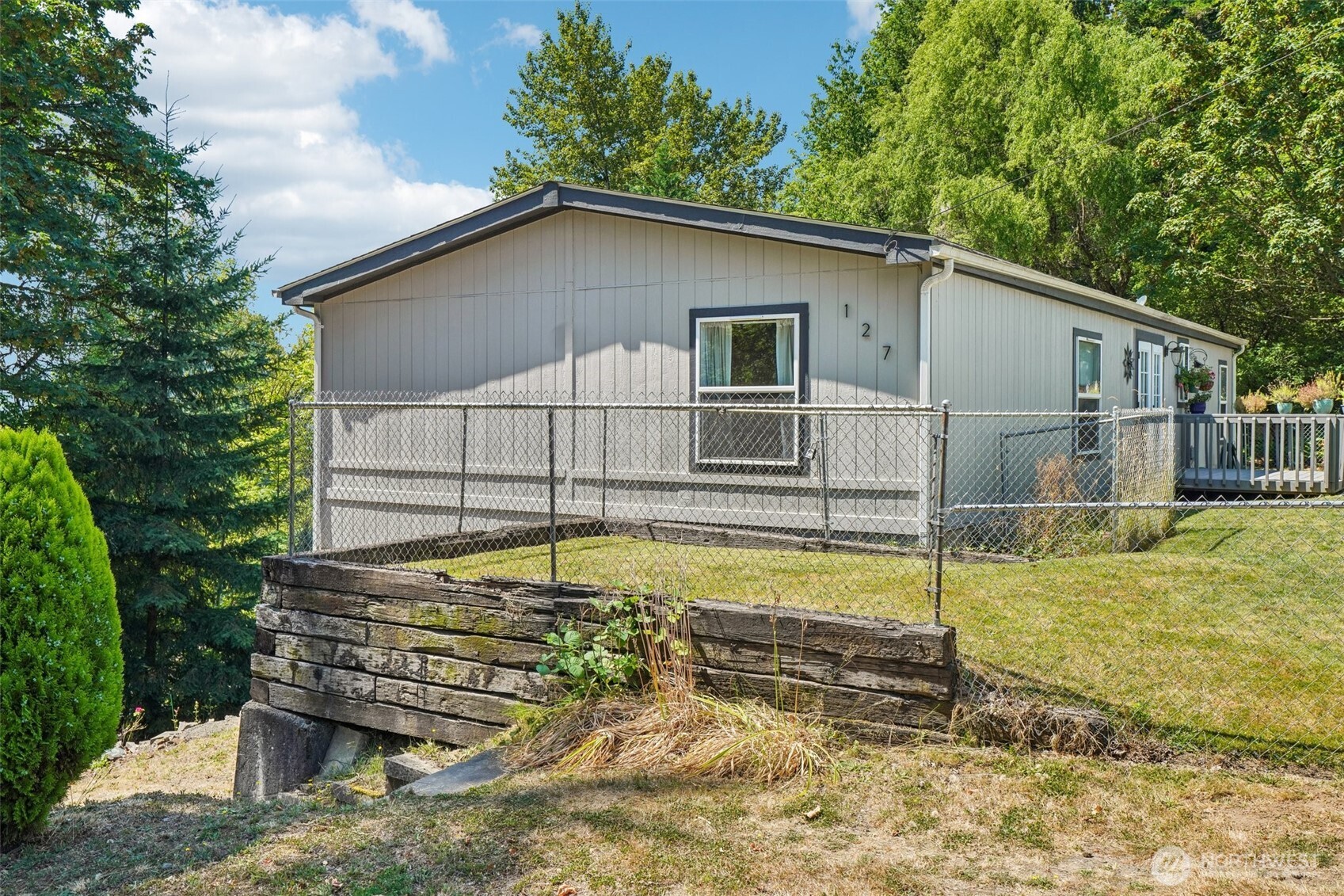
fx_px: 1194
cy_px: 448
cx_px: 672
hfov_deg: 58.7
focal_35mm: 32
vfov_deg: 41.1
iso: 400
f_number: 8
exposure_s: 1/500
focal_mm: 32
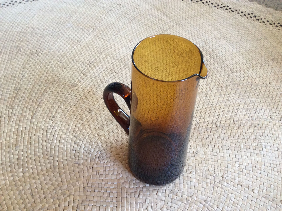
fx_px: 260
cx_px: 141
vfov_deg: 44.1
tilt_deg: -50.0
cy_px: 106
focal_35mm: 32
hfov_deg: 56.9
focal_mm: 3.3
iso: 160
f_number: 2.4
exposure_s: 1/25
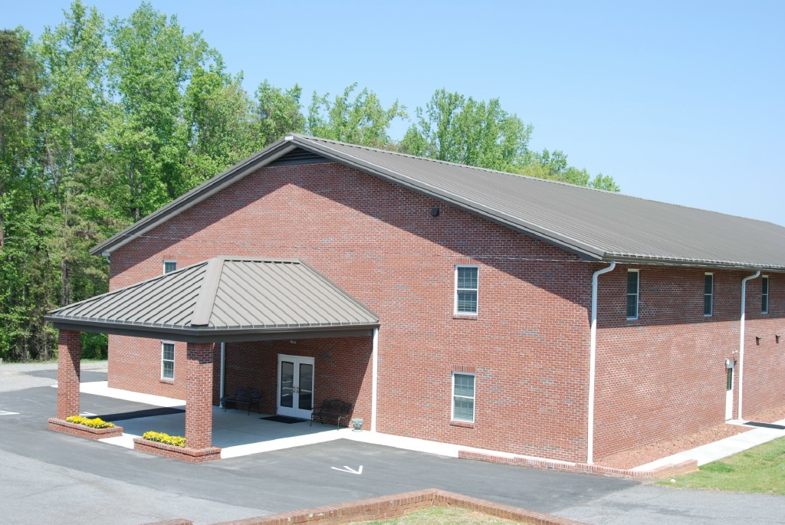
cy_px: 262
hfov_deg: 46.4
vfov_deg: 32.0
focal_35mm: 42
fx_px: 917
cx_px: 392
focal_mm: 28
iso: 100
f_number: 7.1
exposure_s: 1/200
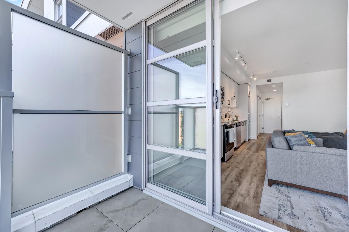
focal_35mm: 14
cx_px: 174
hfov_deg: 104.3
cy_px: 116
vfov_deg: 81.2
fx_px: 136
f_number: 8
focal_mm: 14
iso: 400
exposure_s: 1/160
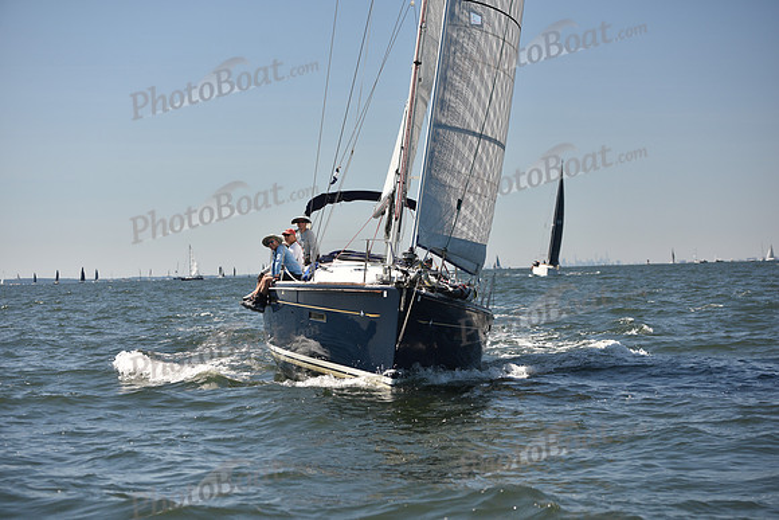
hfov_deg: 24.8
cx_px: 390
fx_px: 1775
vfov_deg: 16.7
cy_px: 260
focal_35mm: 82
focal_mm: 82
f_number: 4
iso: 250
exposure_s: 1/1250
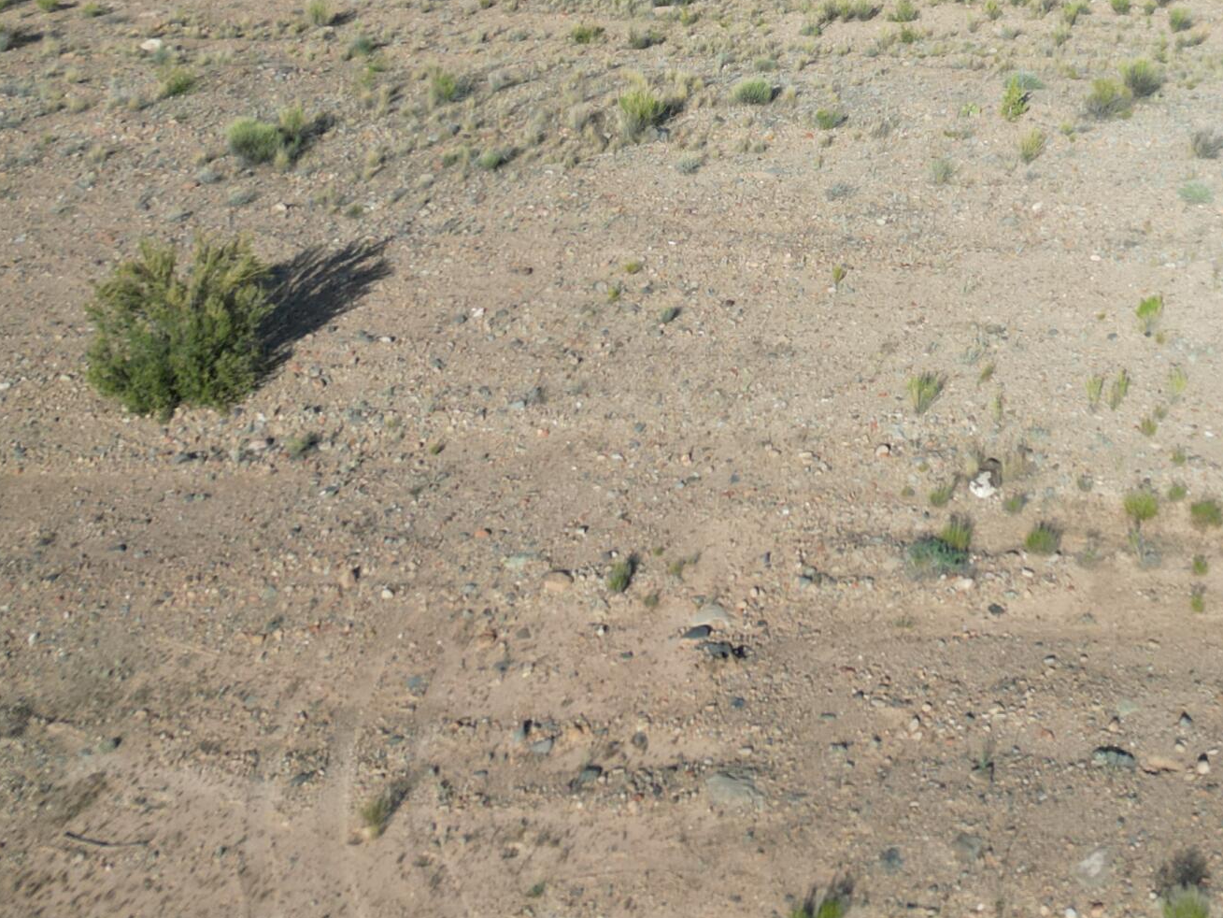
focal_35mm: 55
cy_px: -47
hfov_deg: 33.6
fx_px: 1943
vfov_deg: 25.0
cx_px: 1023
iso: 100
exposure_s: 1/2500
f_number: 1.7
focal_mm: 6.72
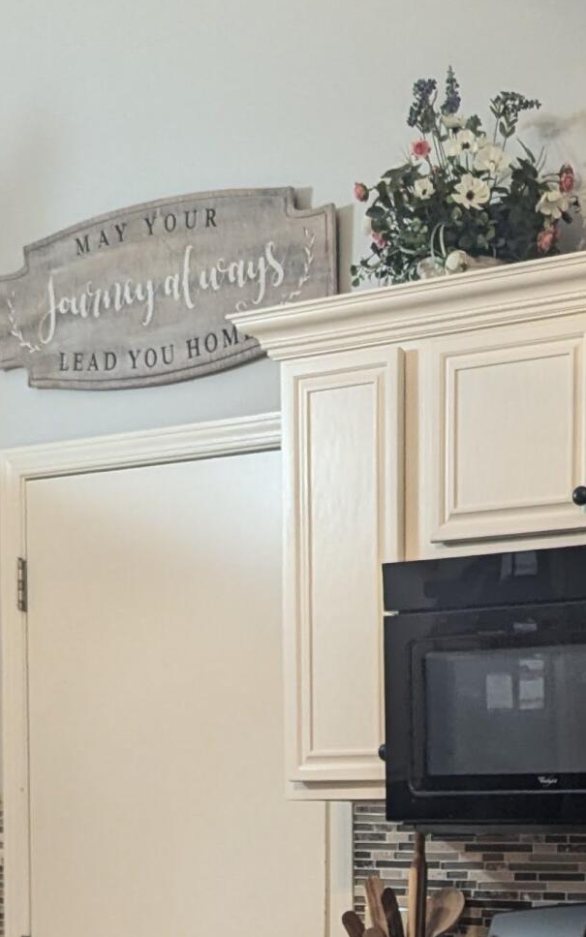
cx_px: 514
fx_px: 2017
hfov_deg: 16.3
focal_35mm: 79
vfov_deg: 24.4
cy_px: 1028
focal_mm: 6.81
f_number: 1.85
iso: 441
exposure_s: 1/60
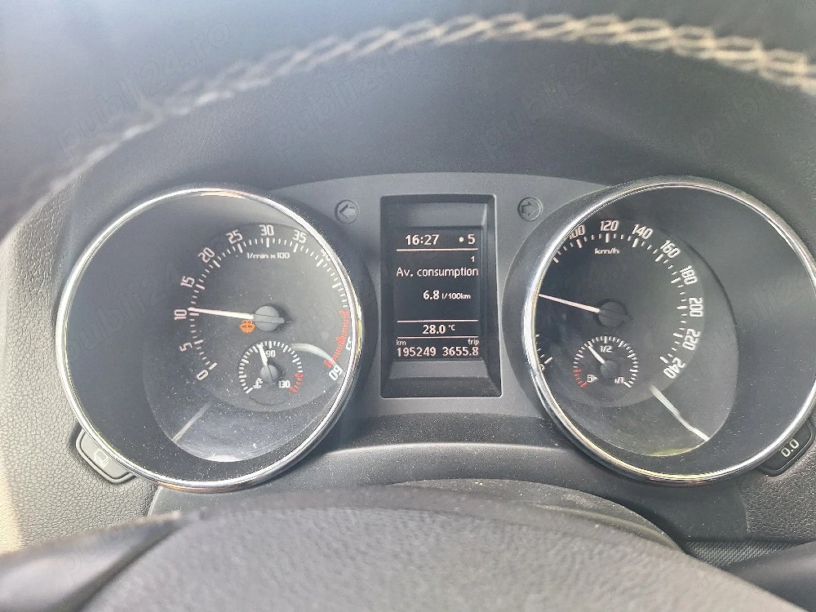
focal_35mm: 23
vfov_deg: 58.9
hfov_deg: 73.9
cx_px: 408
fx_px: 542
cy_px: 306
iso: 64
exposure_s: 1/100
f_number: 1.8
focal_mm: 5.54
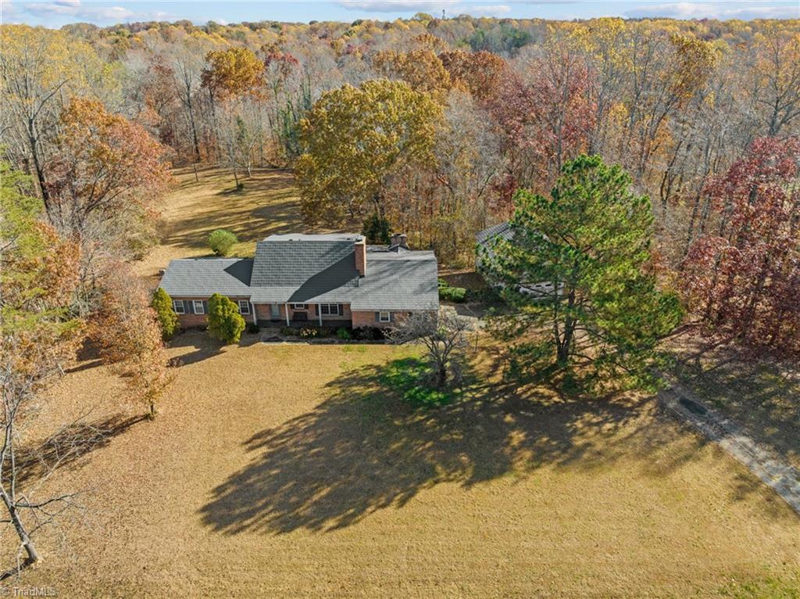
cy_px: 300
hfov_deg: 71.6
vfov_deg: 56.7
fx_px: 554
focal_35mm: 24
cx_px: 400
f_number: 2.8
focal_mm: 12.29
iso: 260
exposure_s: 1/1600
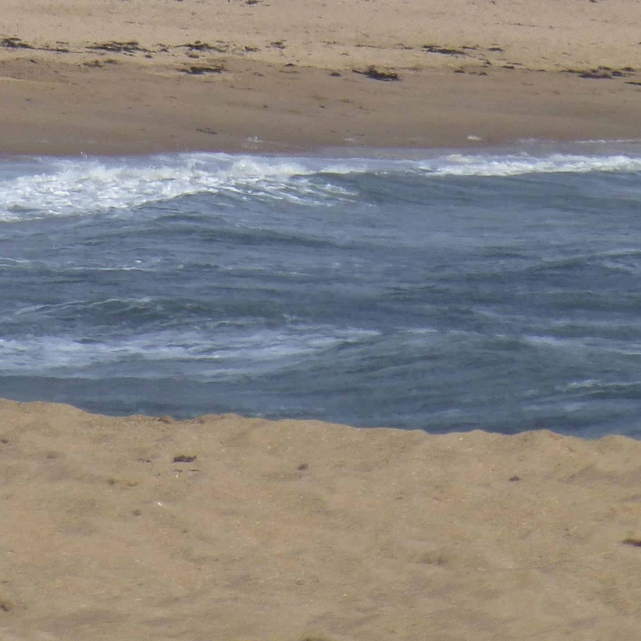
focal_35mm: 1153
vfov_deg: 1.5
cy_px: -12
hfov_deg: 1.5
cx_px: -9
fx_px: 24155
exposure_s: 1/800
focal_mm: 77.4
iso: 100
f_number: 6.2
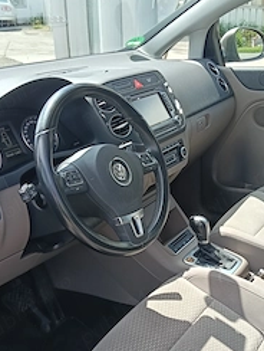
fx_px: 446
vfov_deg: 42.5
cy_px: 223
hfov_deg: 32.7
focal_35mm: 44
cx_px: 176
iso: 50
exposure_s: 1/173
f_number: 1.8
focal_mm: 3.98
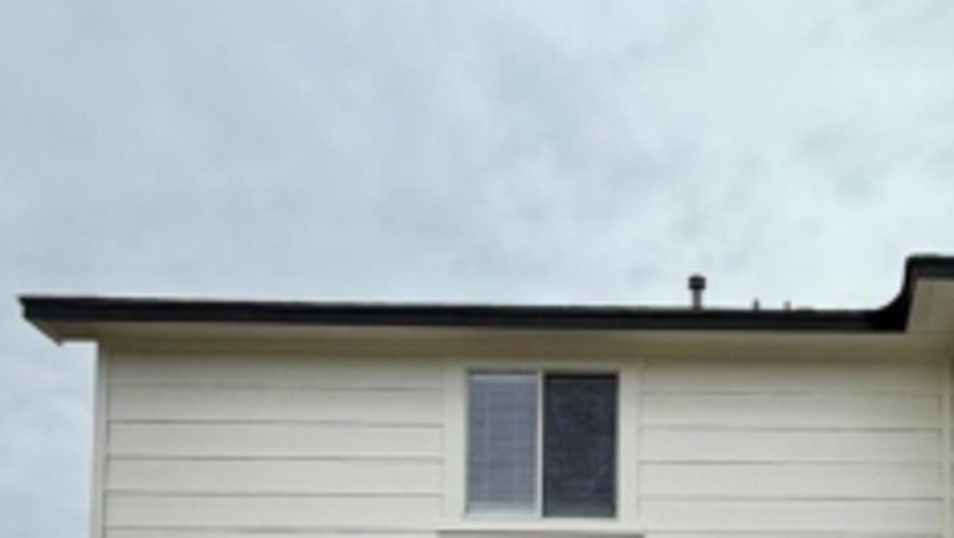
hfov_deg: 47.7
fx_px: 962
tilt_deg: +4.5
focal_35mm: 38
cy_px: 807
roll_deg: -0.1
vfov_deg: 24.4
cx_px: 848
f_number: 2.2
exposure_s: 1/574
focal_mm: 2.22
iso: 40
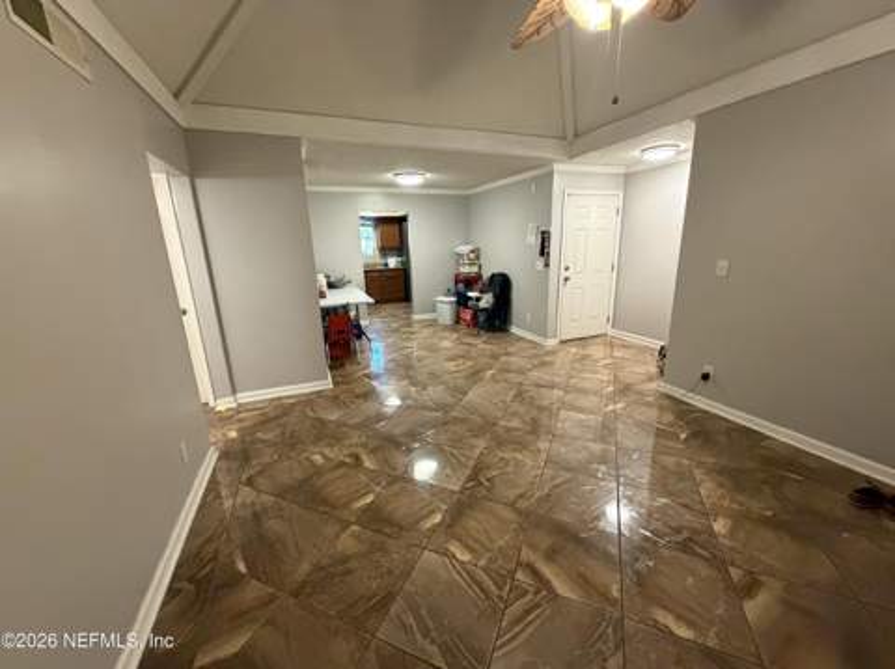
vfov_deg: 85.6
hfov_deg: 102.1
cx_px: 448
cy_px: 334
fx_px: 362
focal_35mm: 14
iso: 640
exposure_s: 1/60
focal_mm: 2.22
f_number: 2.2
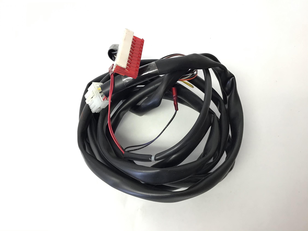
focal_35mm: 31
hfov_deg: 58.4
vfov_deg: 45.4
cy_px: 116
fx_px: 276
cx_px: 154
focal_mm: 3.3
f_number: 2.4
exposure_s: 1/30
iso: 50
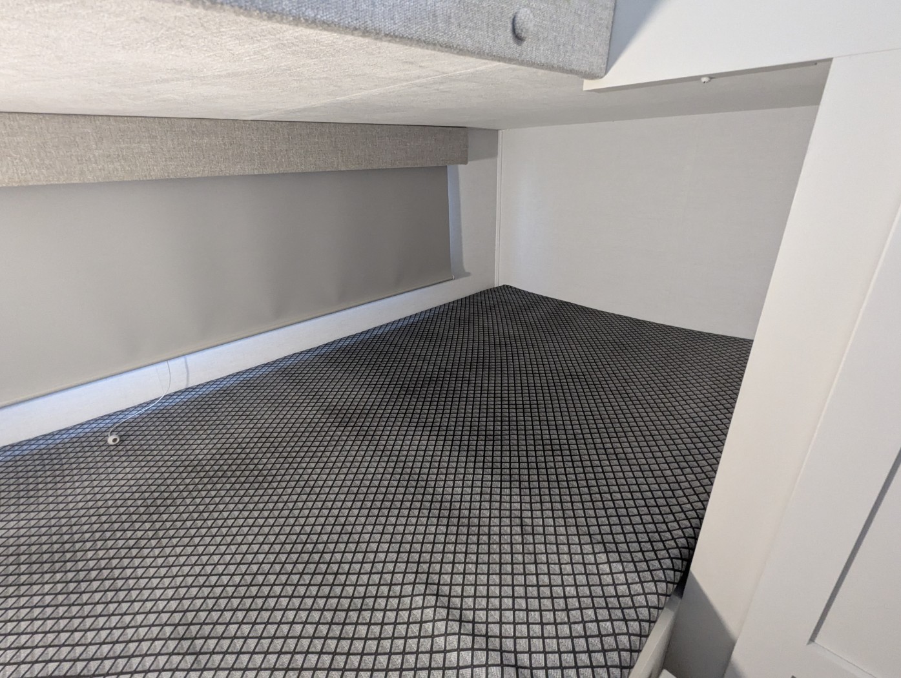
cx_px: 450
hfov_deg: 94.4
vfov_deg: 78.2
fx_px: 417
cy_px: 339
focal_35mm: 16
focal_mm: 2.35
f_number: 2.2
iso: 667
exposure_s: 1/62.8
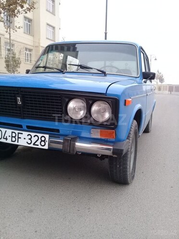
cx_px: 90
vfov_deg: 58.4
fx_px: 214
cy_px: 120
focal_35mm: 31
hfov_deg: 45.4
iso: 80
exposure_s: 1/100
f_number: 2.2
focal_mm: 3.3
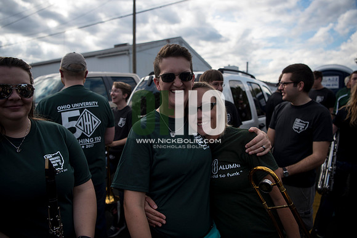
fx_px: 238
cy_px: 119
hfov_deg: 73.7
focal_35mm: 24
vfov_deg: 53.2
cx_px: 178
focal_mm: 24
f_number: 2.8
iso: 250
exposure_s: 1/2000
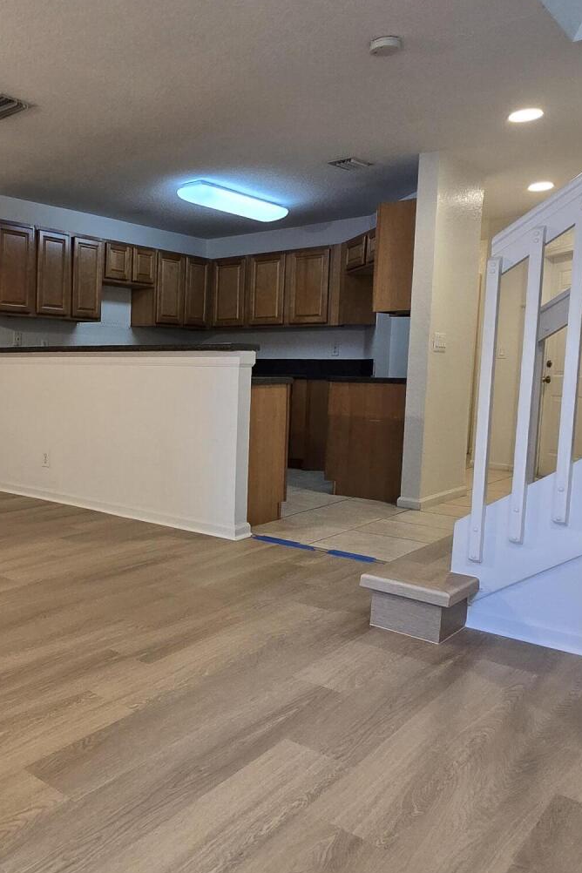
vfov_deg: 67.4
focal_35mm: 27
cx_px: 61
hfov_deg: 43.8
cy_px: 446
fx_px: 655
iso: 200
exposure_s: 1/60
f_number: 2.2
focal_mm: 2.2
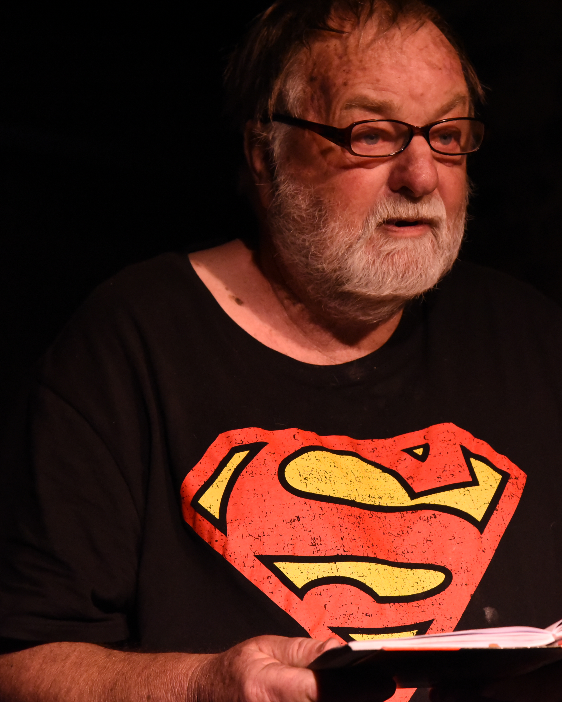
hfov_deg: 10.4
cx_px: 424
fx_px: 3077
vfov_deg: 13.0
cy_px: 351
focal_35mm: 148
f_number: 6.3
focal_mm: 105
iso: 6400
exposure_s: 1/160
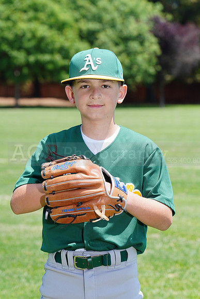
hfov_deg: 7.5
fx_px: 1532
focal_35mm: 184
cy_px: 150
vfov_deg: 11.2
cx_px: 100
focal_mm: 184
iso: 200
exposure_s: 1/200
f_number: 10
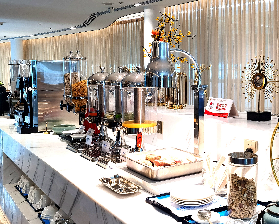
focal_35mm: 46
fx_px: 380
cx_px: 195
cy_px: 102
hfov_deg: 39.6
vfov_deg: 32.7
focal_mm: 5.56
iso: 80
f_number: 1.6
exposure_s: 1/100
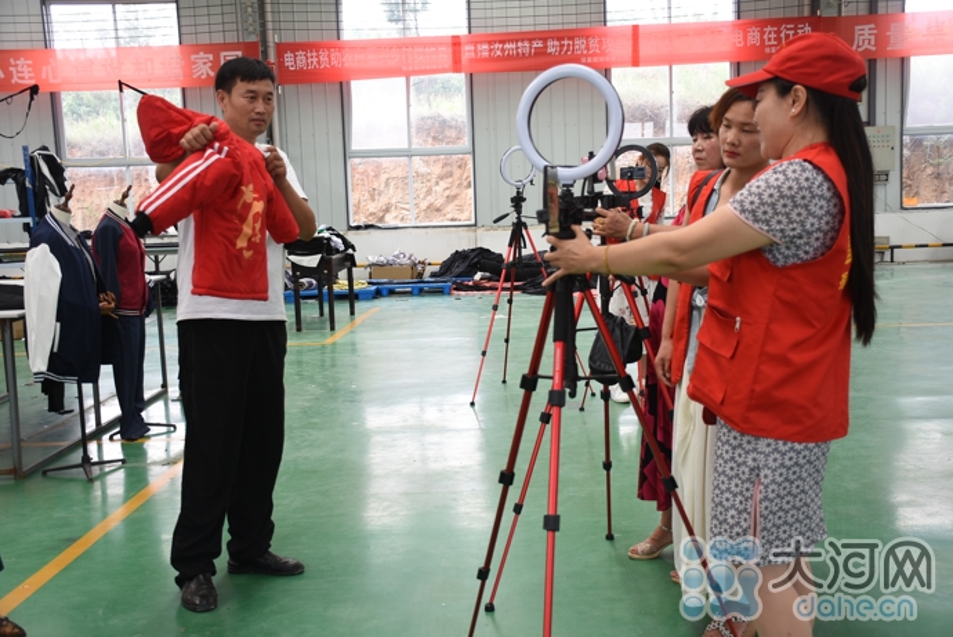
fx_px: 1073
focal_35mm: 40
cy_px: 318
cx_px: 476
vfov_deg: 33.1
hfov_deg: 47.9
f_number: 4
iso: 200
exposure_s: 1/80
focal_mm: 27
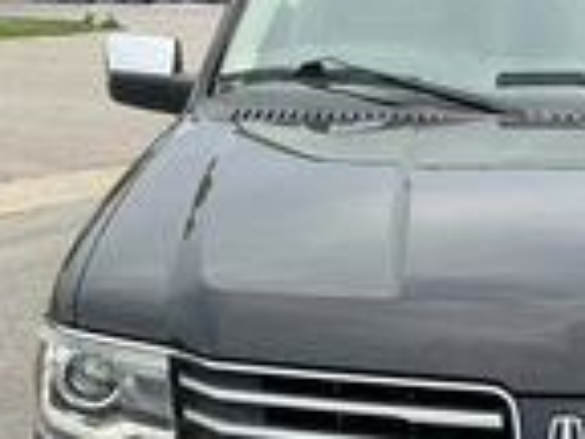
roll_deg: -4.1
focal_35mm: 78
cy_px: 459
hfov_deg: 24.4
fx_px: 1318
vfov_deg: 18.3
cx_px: 512
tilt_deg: -16.5
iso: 25
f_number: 1.8
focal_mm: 3
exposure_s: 1/804
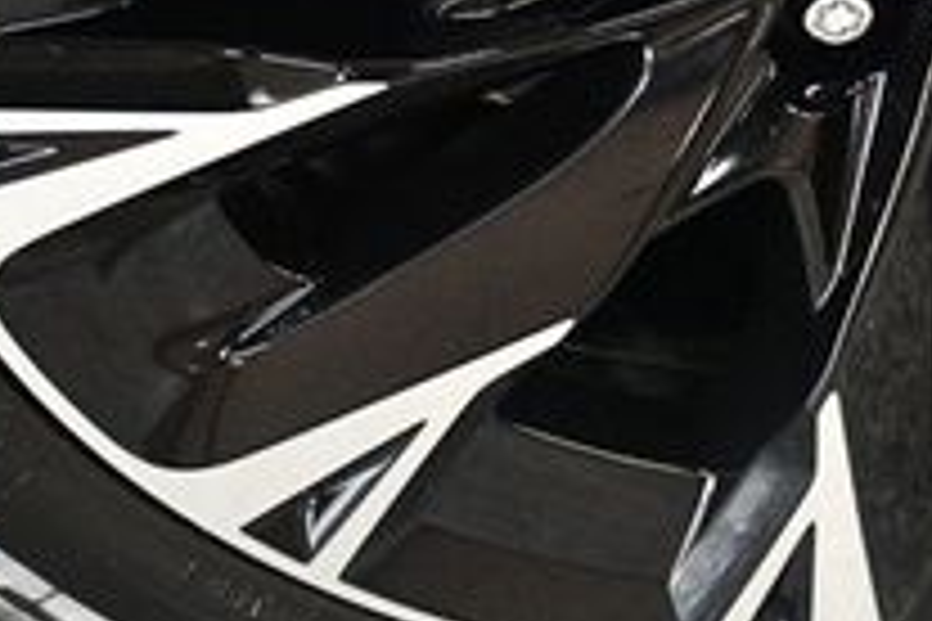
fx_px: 4556
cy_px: -112
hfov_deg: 11.6
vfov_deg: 7.7
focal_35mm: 176
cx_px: 873
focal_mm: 38
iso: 3200
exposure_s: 1/60
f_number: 4.2
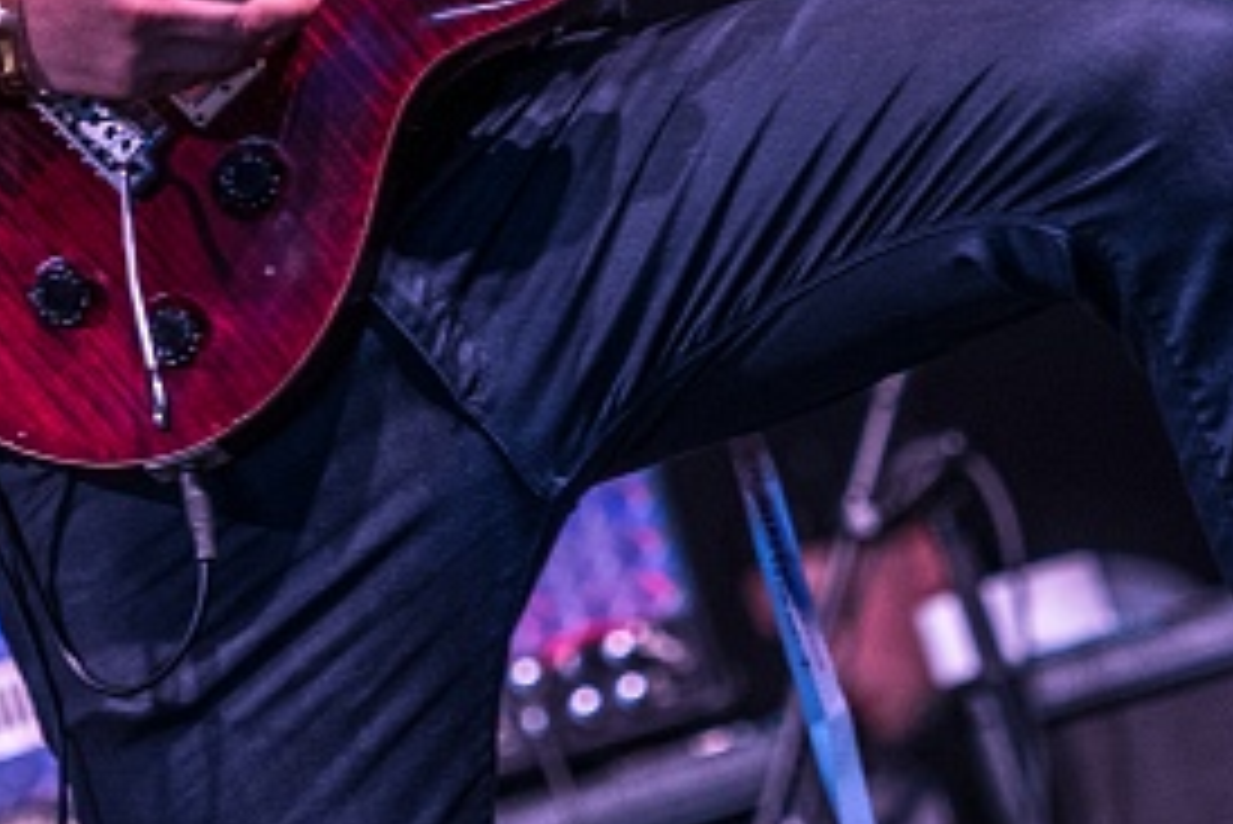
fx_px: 18881
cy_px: -212
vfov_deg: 2.5
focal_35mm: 551
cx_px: 486
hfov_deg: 3.7
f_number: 2.8
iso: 800
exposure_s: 1/100
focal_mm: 140
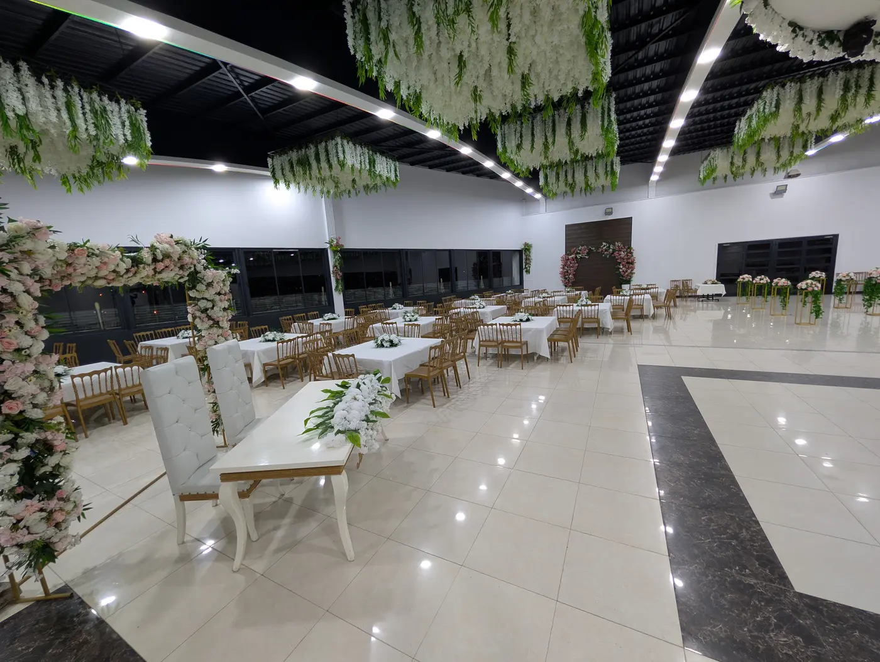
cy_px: 331
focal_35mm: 12
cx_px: 440
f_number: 1.7
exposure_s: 1/21.2
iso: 42
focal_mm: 2.02
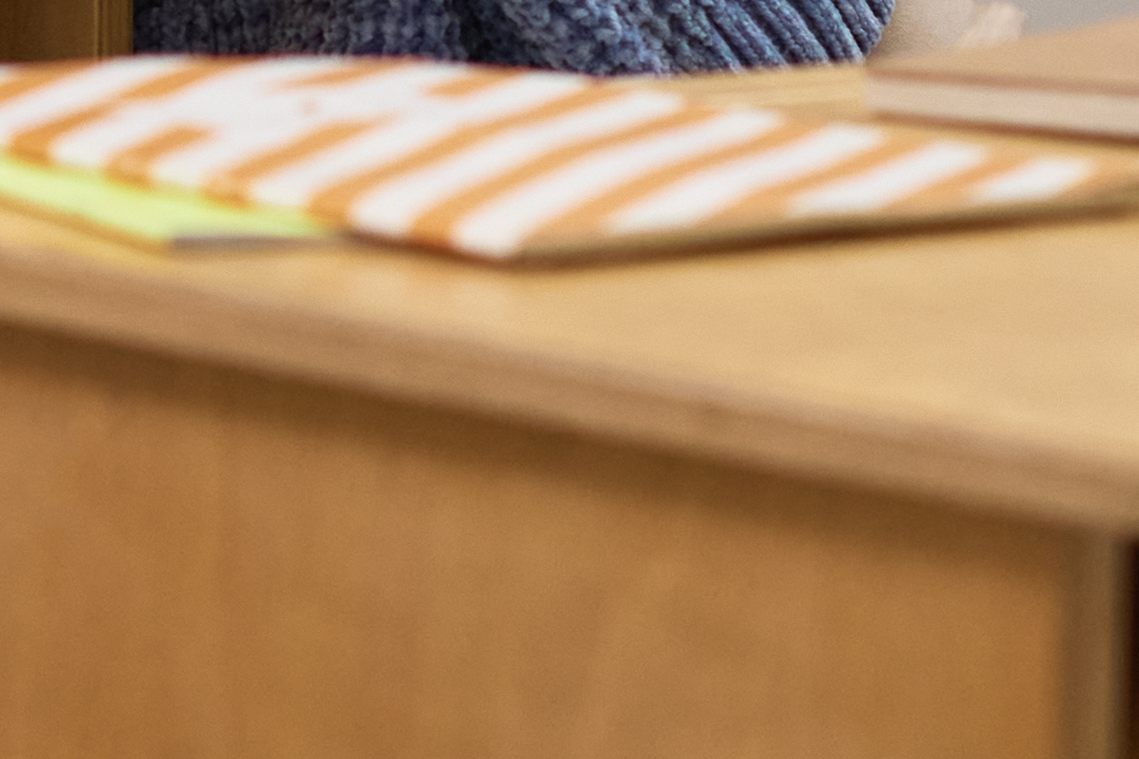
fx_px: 16451
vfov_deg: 2.6
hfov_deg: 4.0
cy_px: -121
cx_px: -189
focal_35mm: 520
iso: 800
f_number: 3.5
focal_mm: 85
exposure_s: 1/200
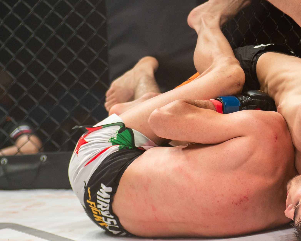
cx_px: 214
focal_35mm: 198
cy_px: 101
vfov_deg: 7.8
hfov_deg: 9.7
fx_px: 1764
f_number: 4
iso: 900
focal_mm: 116
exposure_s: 1/320
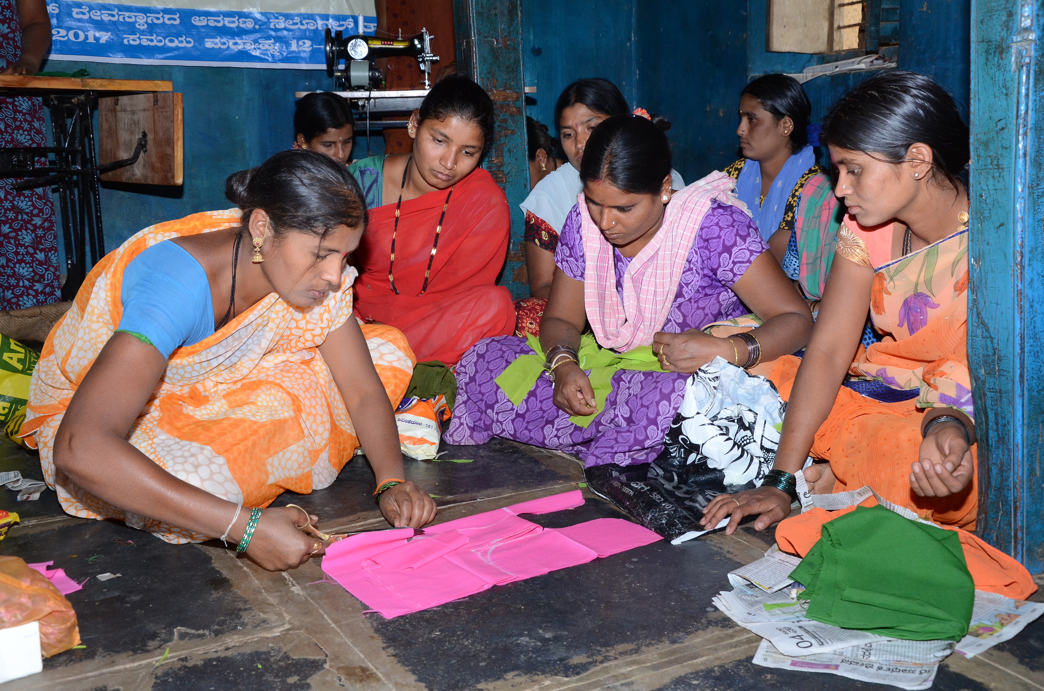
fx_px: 1215
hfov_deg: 46.5
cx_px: 522
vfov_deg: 31.8
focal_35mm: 42
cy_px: 346
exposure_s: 1/125
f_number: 7.1
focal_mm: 28
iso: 640
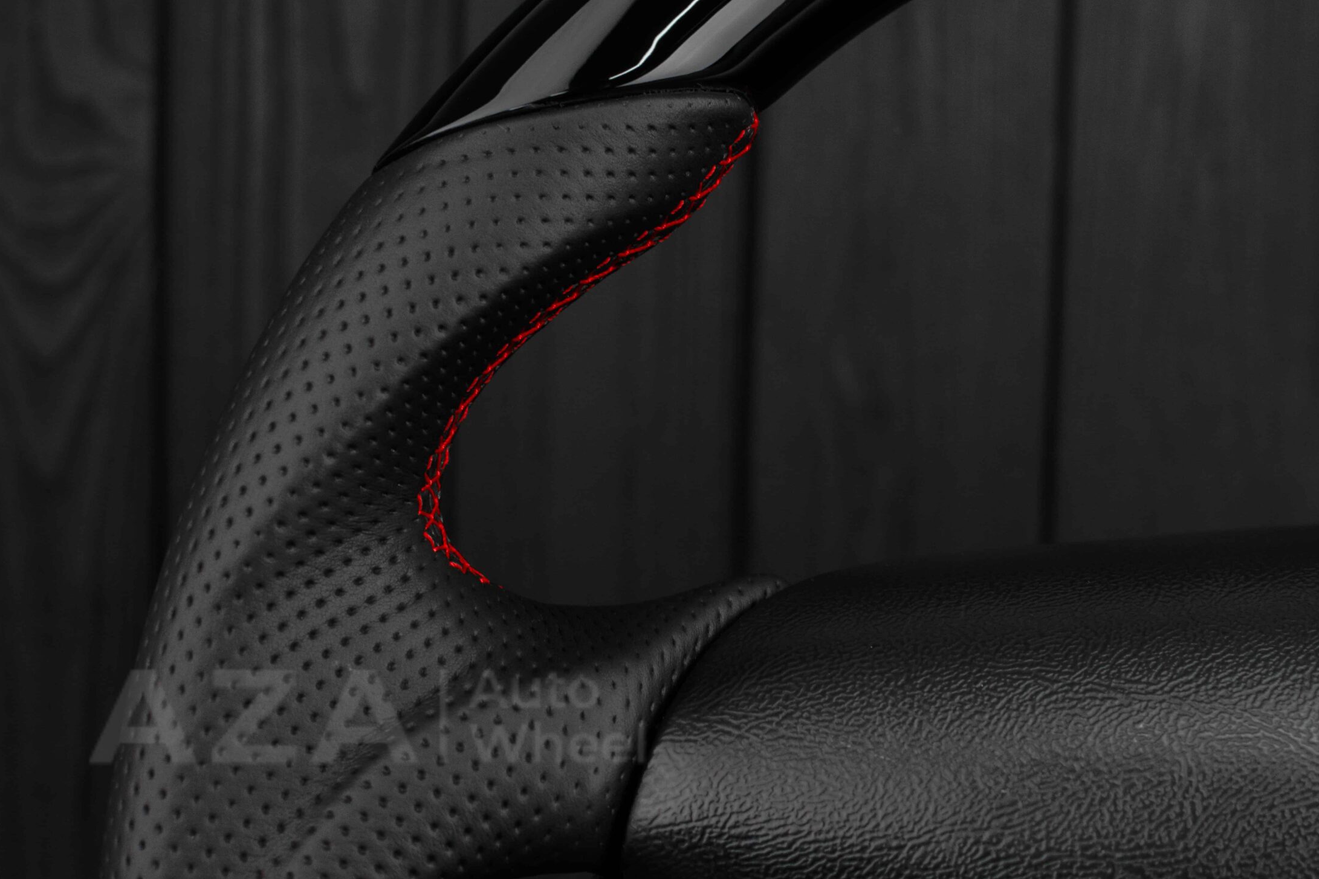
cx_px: 771
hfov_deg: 32.5
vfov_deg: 22.0
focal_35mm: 62
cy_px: 375
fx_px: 2256
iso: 500
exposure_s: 1/125
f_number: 6.3
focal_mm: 35
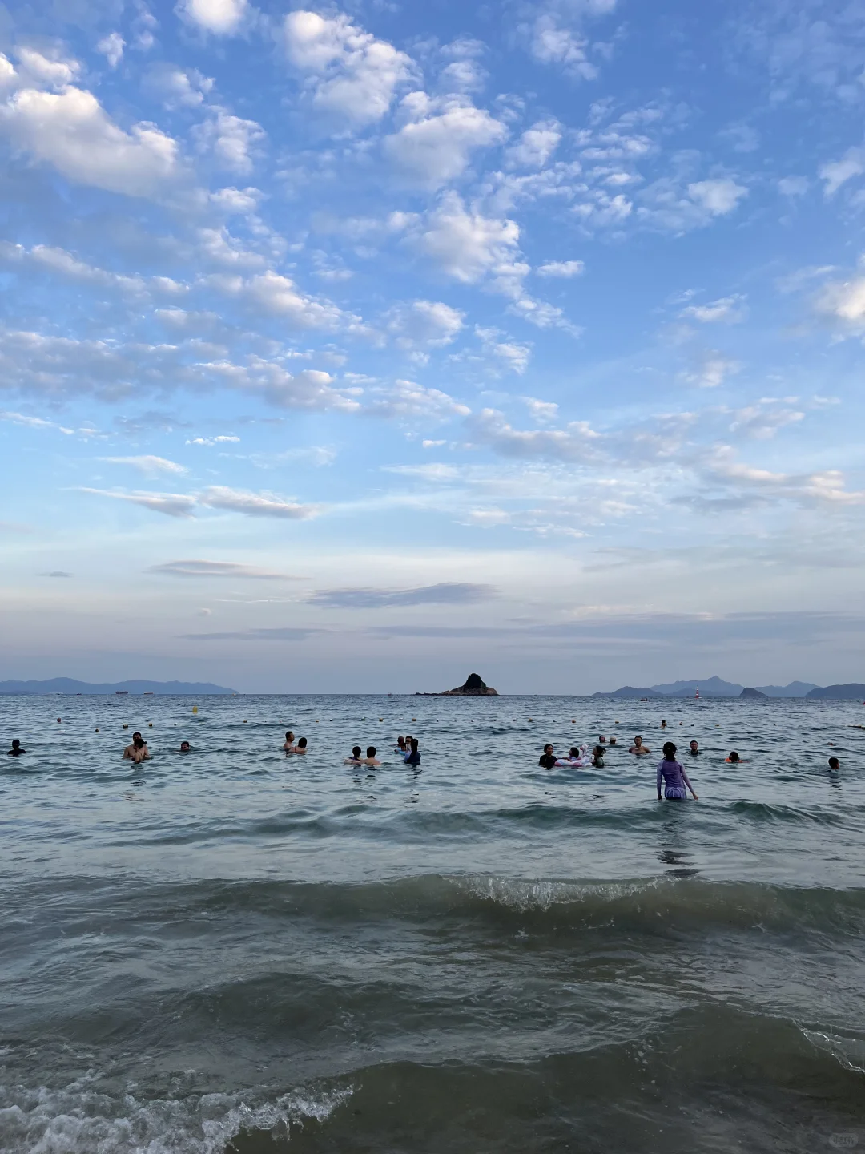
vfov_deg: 67.3
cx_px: 432
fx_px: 866
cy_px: 577
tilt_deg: +6.1
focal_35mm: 26
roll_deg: +0.0
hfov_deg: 53.1
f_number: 1.6
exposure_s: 1/816
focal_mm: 5.1
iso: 50
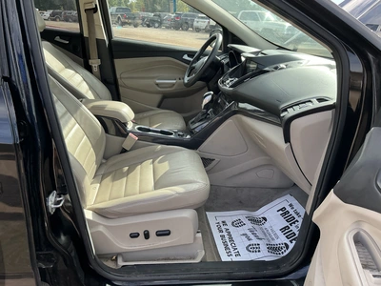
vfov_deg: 49.7
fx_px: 308
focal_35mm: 28
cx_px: 190
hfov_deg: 63.4
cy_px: 143
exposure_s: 1/300
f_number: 1.8
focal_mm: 3
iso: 25
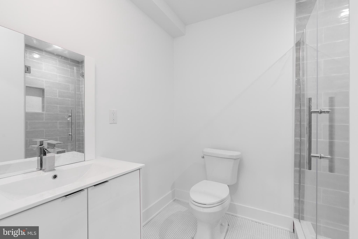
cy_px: 120
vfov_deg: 73.8
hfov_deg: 96.7
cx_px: 179
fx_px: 159
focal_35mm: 16
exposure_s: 1/25
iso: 320
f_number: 8
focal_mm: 16
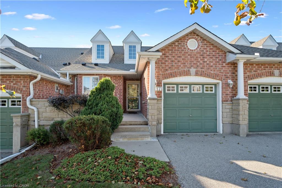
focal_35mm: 20
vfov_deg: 63.1
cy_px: 94
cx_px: 141
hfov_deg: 85.5
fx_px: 153
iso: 200
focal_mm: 19.5
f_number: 5.6
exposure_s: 1/320
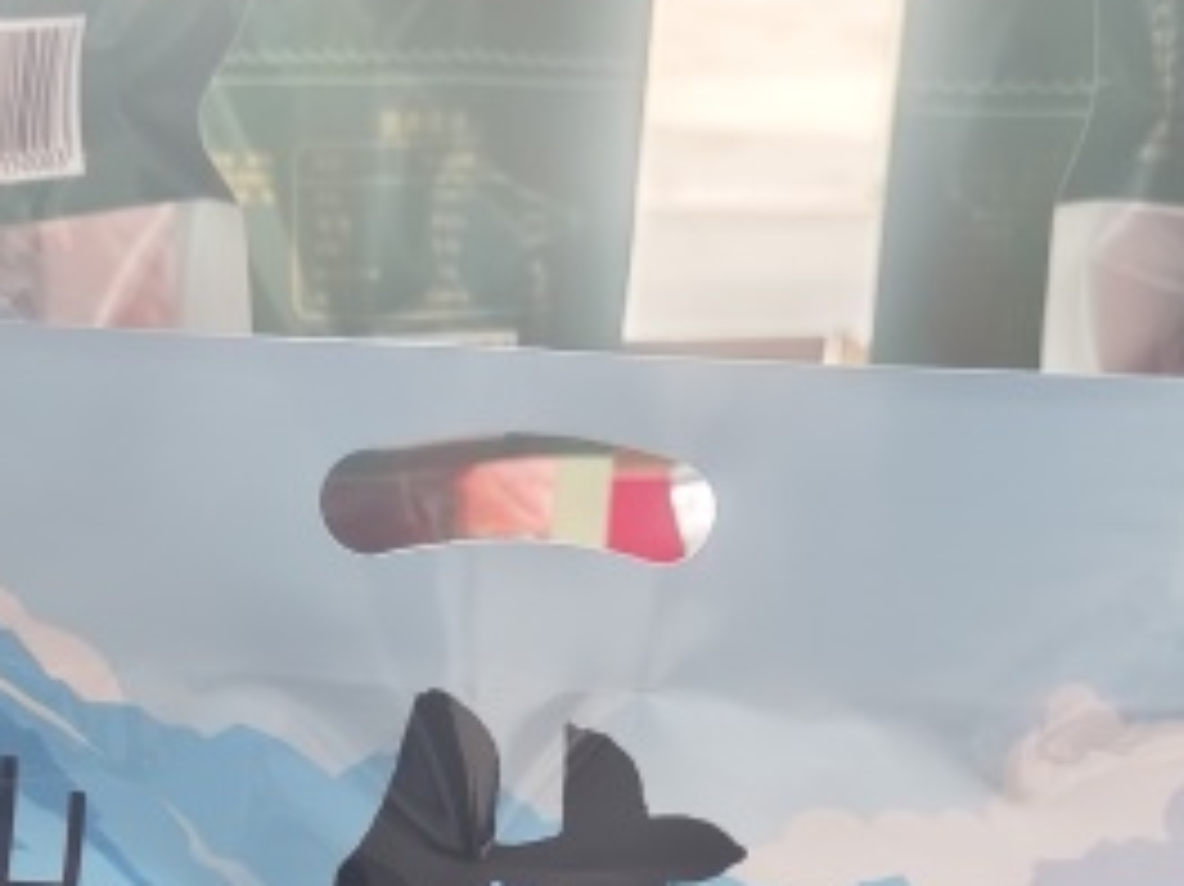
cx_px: 360
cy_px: 1066
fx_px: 2393
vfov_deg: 19.7
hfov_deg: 27.6
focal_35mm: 70
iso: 117
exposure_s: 1/100
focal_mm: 5.5
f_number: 1.75
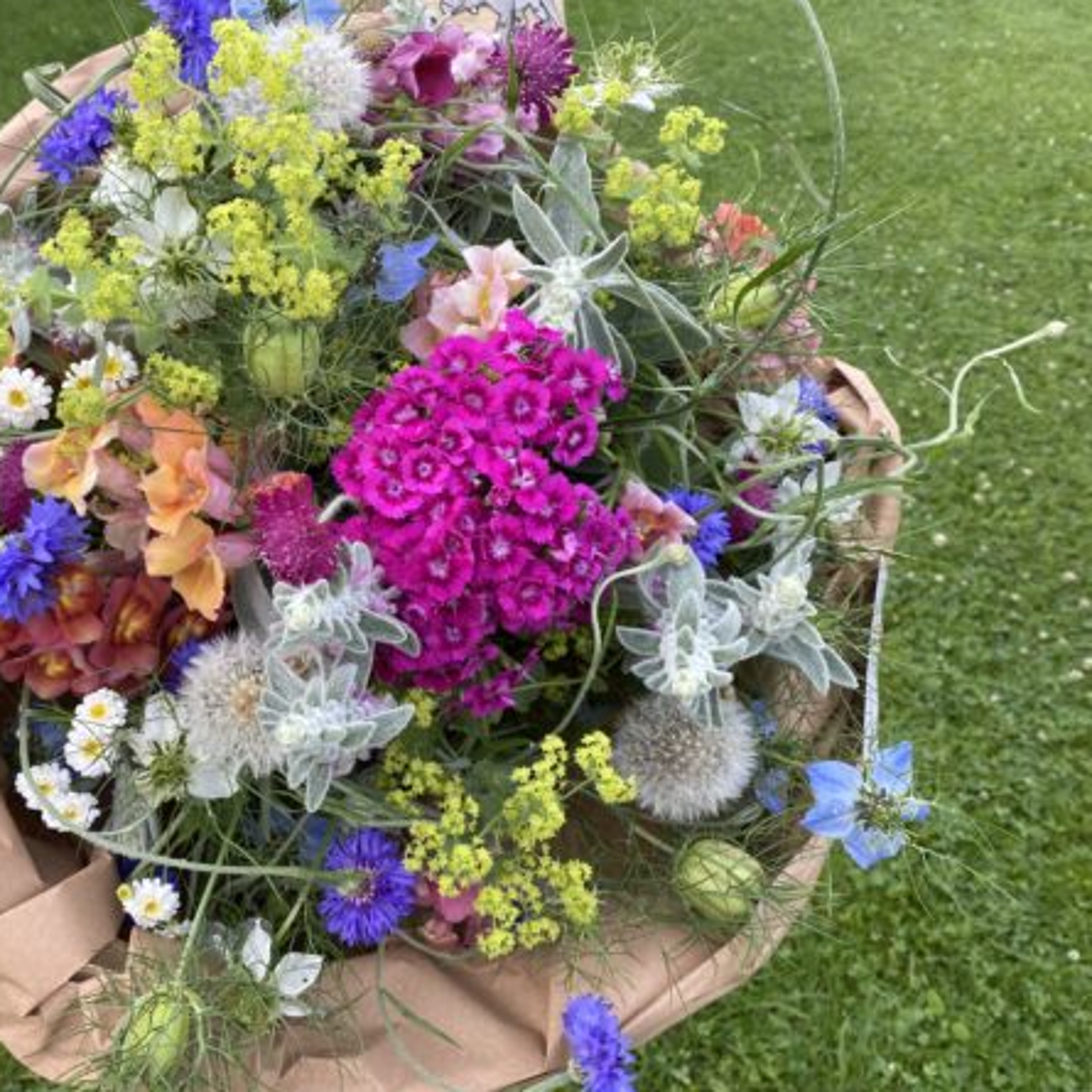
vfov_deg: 52.5
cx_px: 375
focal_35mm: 31
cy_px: 547
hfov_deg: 51.7
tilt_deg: -44.1
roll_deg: +1.1
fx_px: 1106
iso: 32
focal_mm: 4.25
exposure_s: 1/222
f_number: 1.8
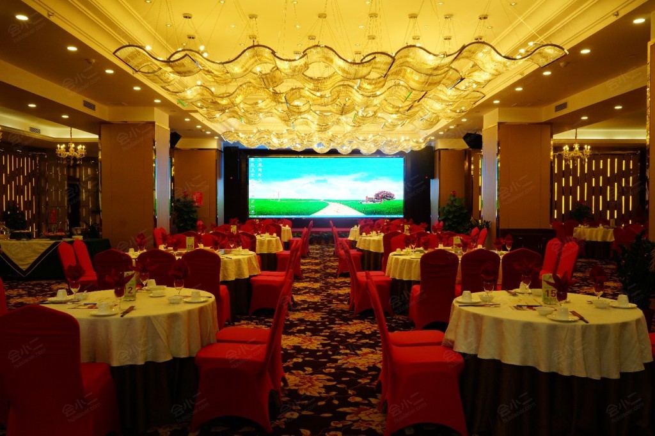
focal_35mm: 30
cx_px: 328
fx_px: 546
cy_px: 218
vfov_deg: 43.6
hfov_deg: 61.9
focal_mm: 30
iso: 1000
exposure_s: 1/100
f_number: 7.1
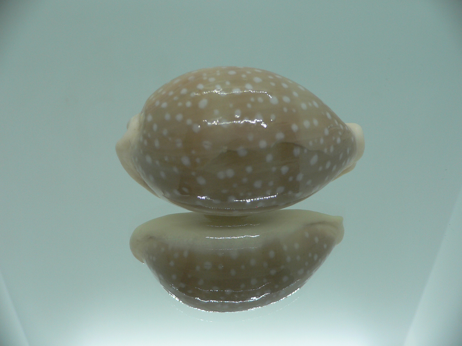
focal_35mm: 35
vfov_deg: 40.7
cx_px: 231
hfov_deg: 52.6
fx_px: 467
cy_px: 173
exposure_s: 1/60
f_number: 2.8
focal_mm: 4.6
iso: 80
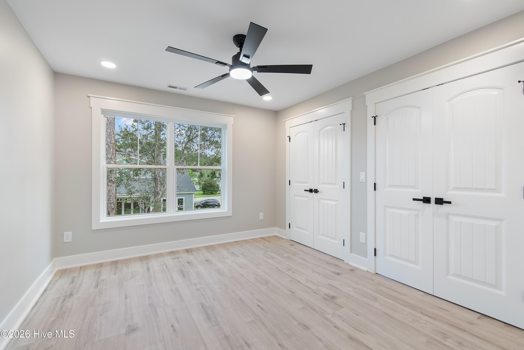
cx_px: 262
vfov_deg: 77.3
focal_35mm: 15
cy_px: 175
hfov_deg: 100.4
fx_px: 218
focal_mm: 10
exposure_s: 1/8
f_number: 4.5
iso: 100
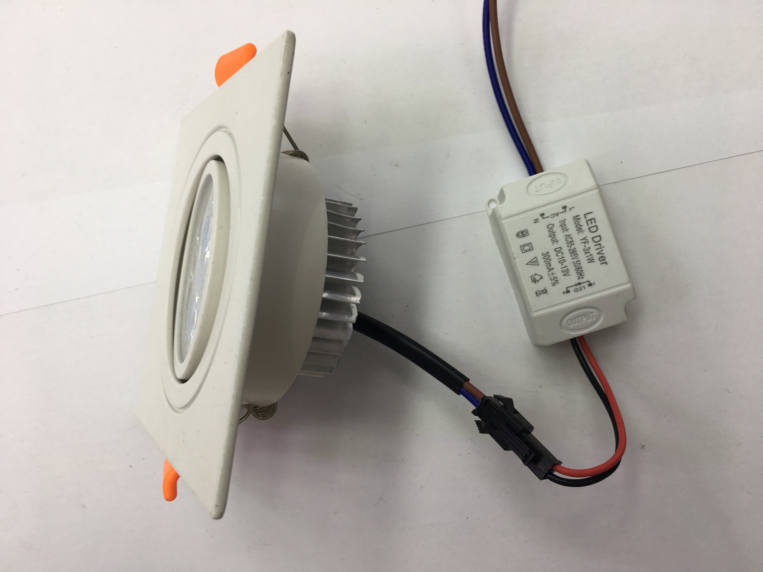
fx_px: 639
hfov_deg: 61.7
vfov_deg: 48.2
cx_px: 382
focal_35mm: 29
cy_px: 286
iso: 25
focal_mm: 4.15
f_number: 2.2
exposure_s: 1/50
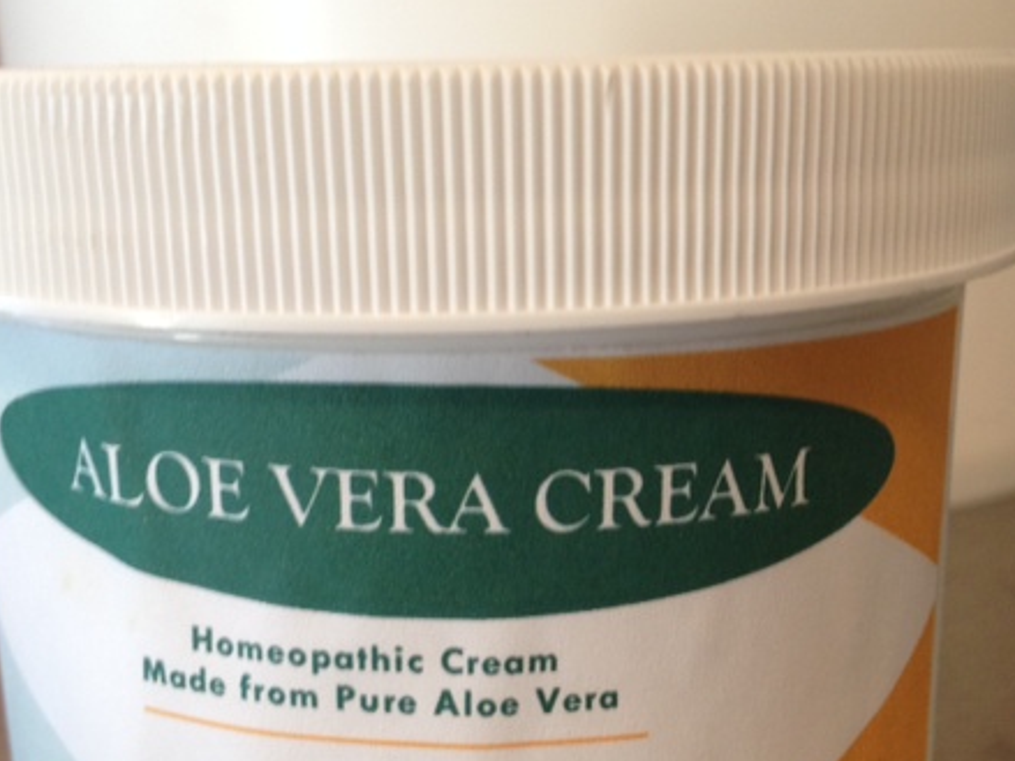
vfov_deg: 28.4
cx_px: 529
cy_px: 490
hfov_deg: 37.5
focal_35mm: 51
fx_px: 1495
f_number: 2.4
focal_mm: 4.28
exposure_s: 1/20
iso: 100
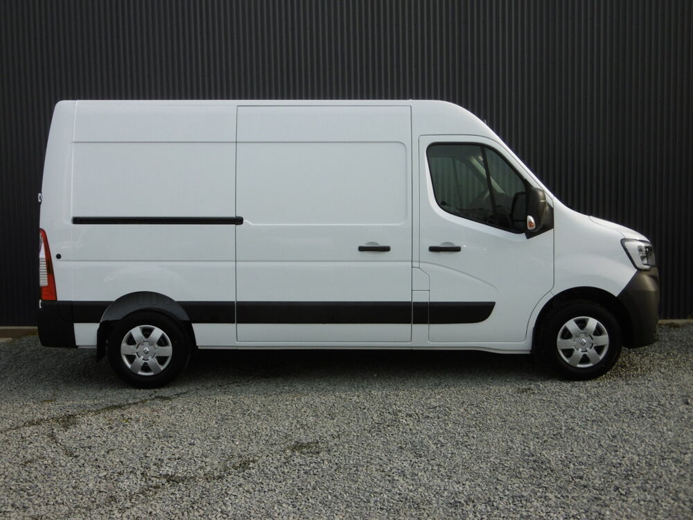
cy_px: 260
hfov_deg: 49.0
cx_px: 346
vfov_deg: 37.7
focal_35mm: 38
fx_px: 761
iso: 100
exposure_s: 1/640
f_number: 3.7
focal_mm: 6.8
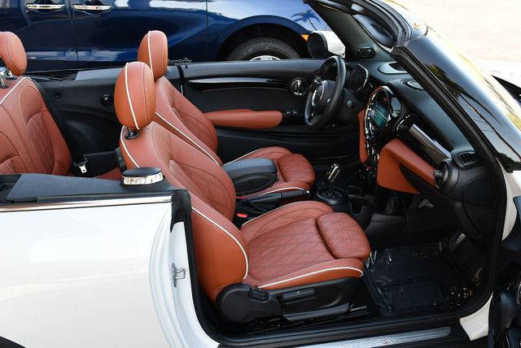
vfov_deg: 36.9
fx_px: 521
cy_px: 174
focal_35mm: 36
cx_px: 260
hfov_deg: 53.1
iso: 400
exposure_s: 1/250
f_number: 5
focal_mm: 18
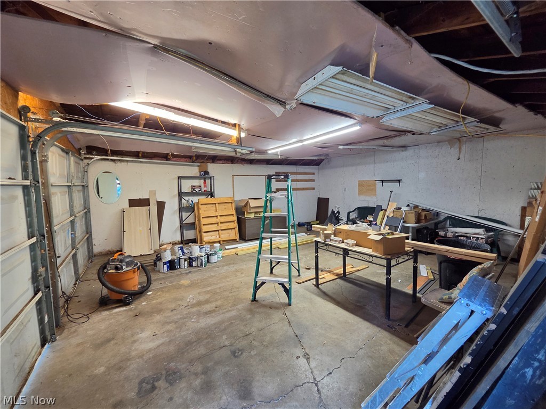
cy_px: 204
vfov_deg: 89.9
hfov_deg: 106.2
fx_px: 205
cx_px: 273
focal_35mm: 13
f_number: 2.2
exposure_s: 1/60
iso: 320
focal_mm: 2.2
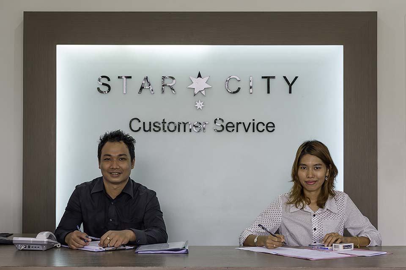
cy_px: 135
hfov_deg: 35.7
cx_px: 203
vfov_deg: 24.2
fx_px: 631
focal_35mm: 56
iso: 800
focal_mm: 56
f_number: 6.3
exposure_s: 1/80
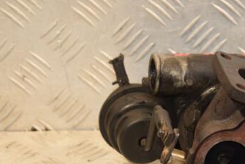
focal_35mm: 225
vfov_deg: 6.1
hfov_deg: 9.1
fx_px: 1531
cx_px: 185
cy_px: 125
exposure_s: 1/125
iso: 800
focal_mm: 85
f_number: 5.6
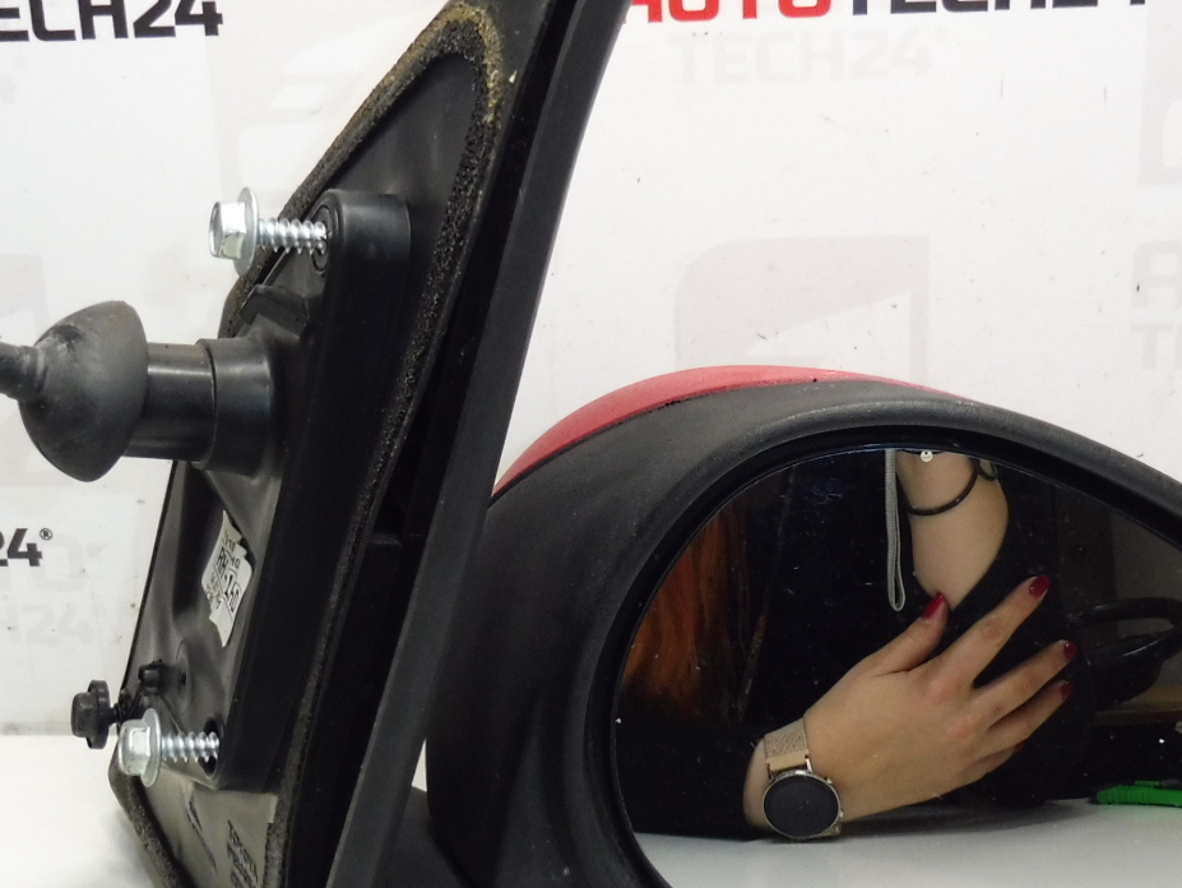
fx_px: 1810
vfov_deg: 27.5
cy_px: 468
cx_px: 593
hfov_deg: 36.2
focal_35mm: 53
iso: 200
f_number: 3.5
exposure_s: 1/60
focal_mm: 4.3
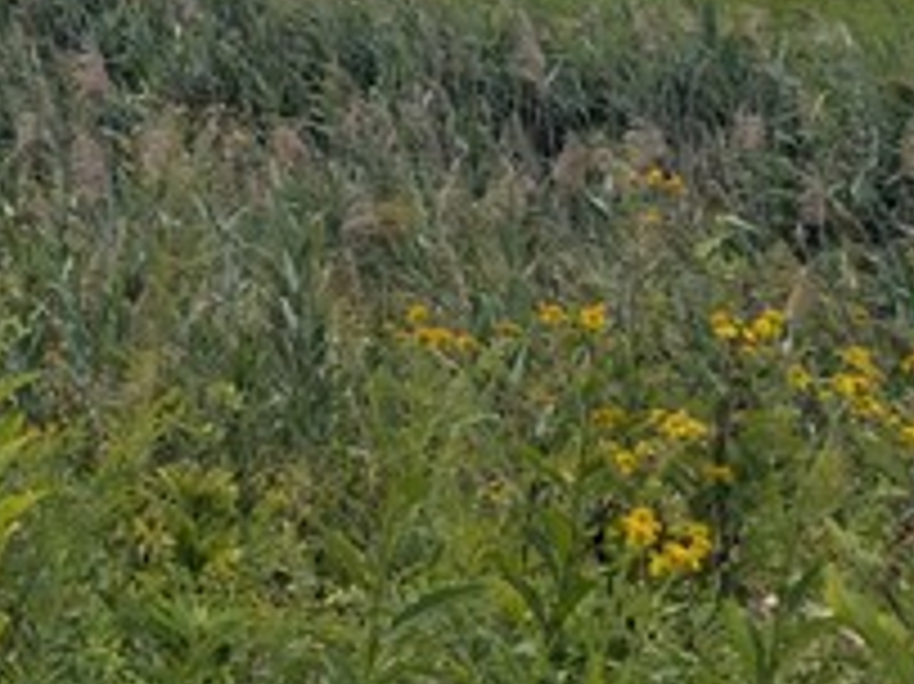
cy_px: -68
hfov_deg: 13.8
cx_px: -907
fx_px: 3193
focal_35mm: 121
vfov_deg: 12.0
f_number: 1.68
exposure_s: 1/1852
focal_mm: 6.9
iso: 20
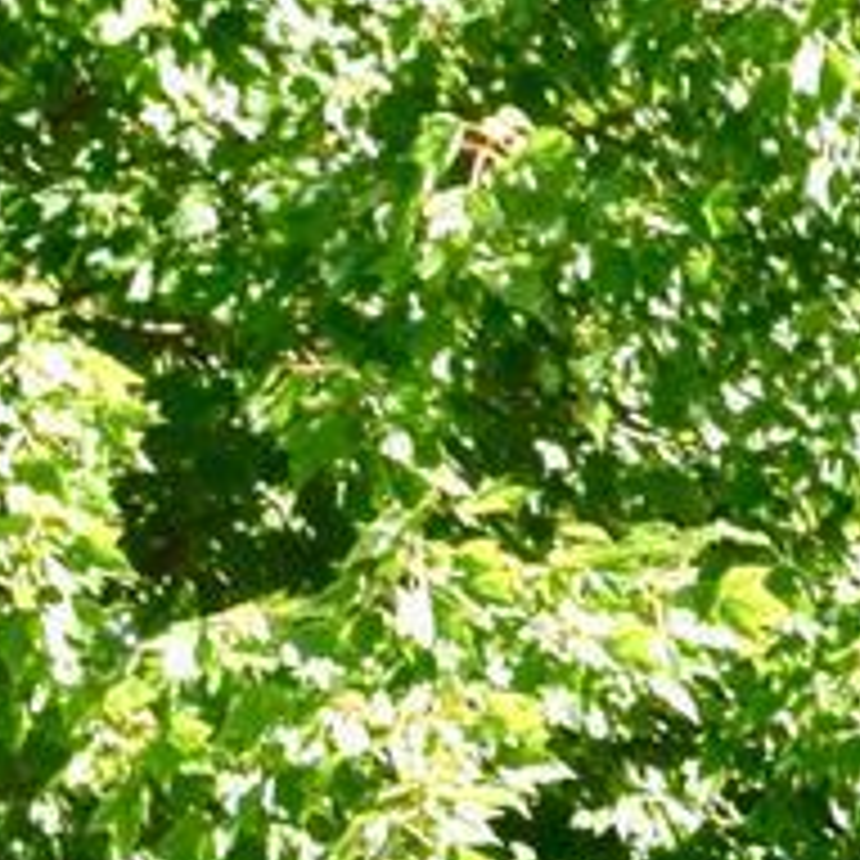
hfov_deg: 5.6
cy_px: 1119
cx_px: 2161
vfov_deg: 5.8
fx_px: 8460
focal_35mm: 301
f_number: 7.1
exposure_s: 1/200
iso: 100
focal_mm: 22
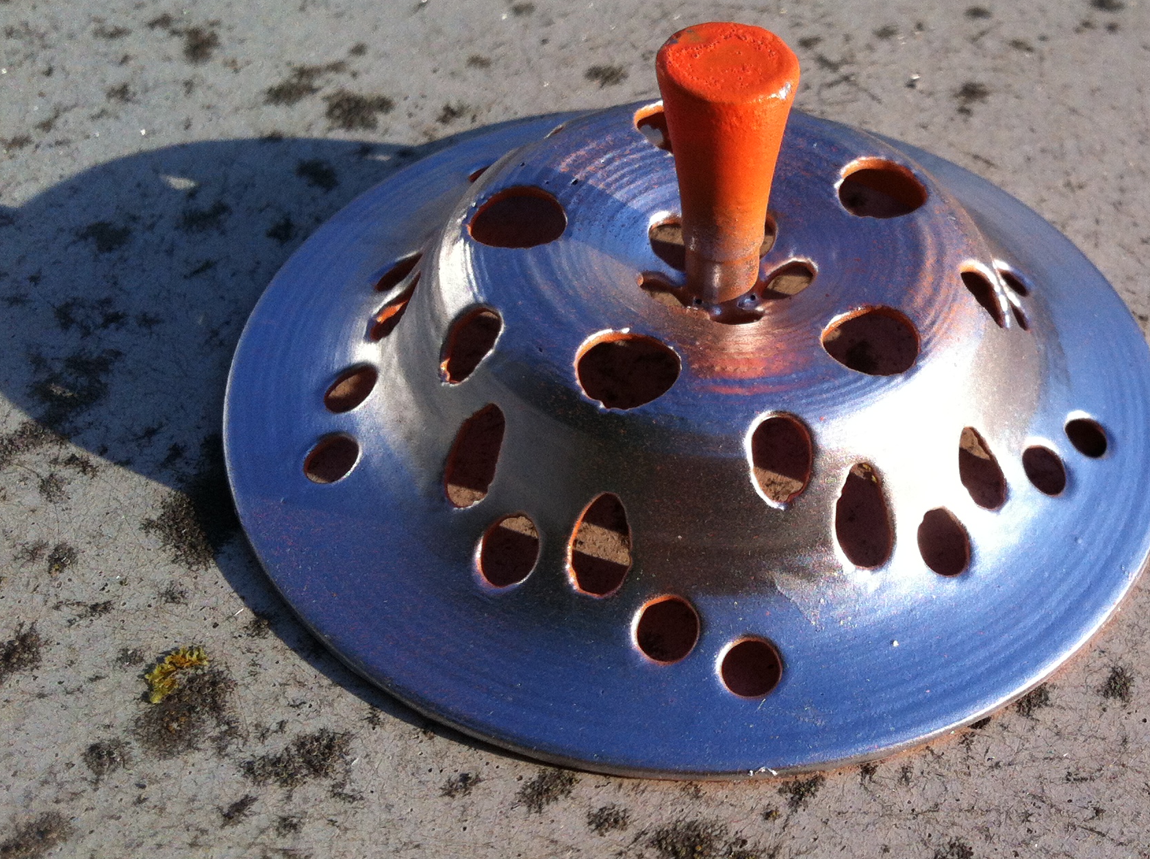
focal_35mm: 54
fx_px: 1791
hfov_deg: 35.0
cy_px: 441
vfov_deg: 27.0
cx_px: 834
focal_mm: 3.85
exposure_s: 1/1436
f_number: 2.8
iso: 80
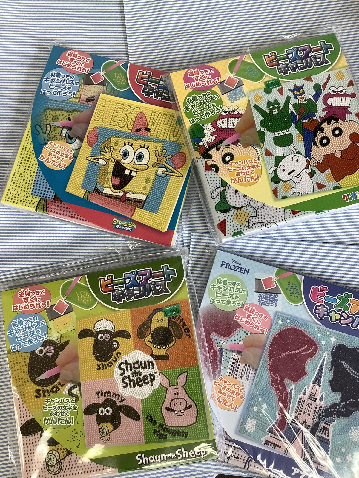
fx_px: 429
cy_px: 239
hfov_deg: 45.4
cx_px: 180
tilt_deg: -79.8
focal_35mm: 31
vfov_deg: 58.4
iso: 80
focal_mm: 3.3
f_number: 2.4
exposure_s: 1/120
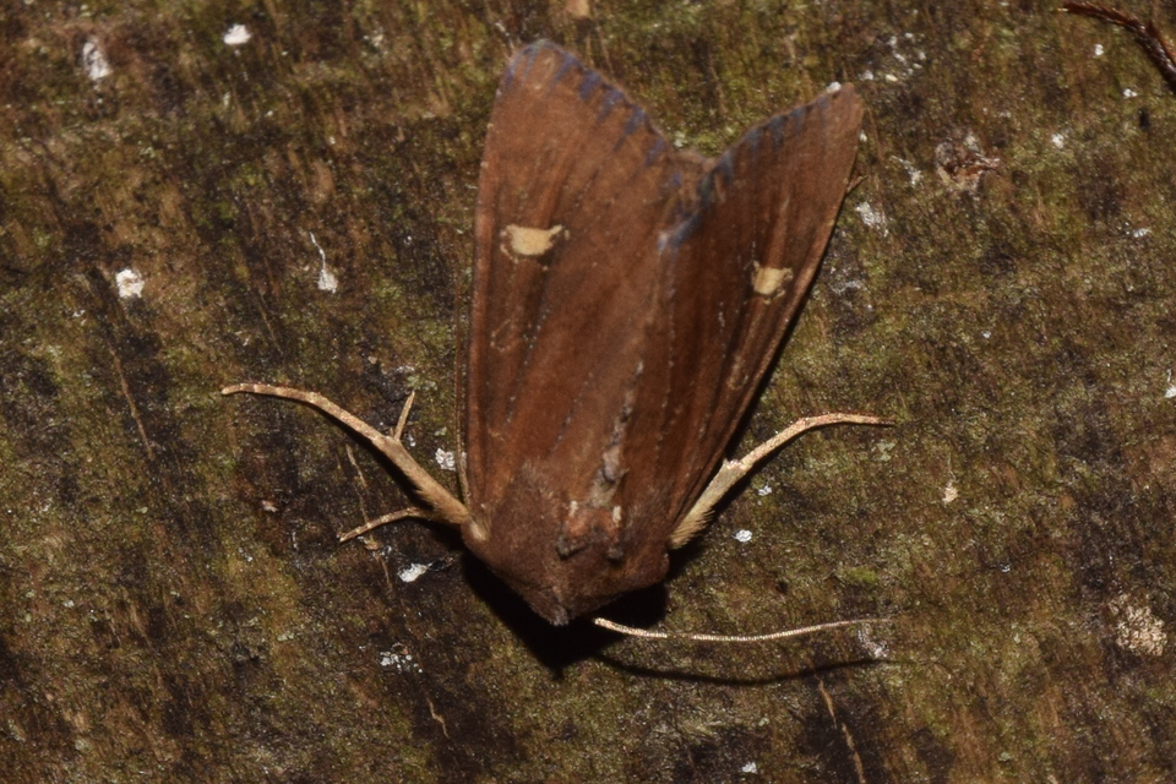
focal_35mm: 210
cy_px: 392
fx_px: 6859
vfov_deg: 6.5
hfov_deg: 9.8
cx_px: 588
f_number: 14
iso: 400
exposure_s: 1/200
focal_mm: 140
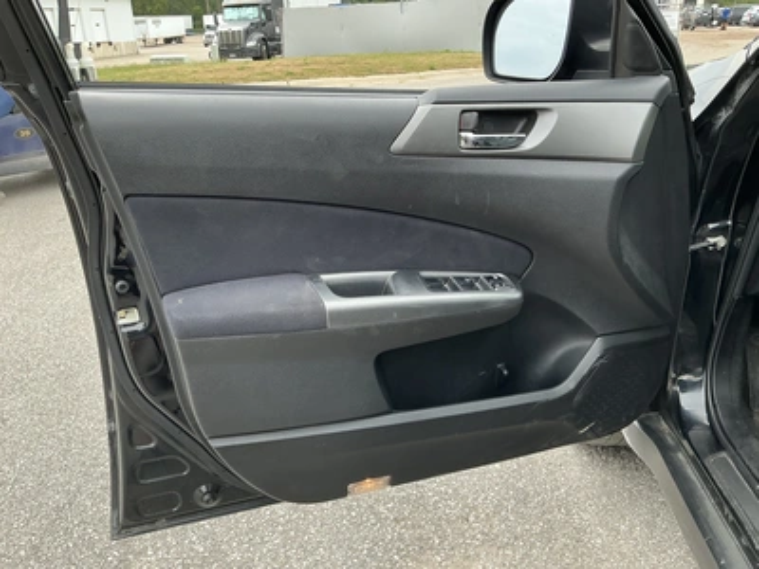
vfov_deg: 49.7
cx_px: 380
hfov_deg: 63.4
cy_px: 284
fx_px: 614
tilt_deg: -19.1
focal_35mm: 28
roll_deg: +2.5
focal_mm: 3
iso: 20
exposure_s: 1/122
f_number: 1.8
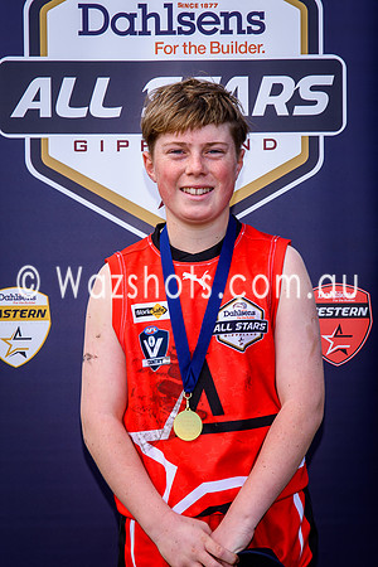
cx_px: 187
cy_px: 278
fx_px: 2106
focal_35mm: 134
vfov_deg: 15.3
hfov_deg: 10.3
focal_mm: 58
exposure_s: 1/160
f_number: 5.6
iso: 100
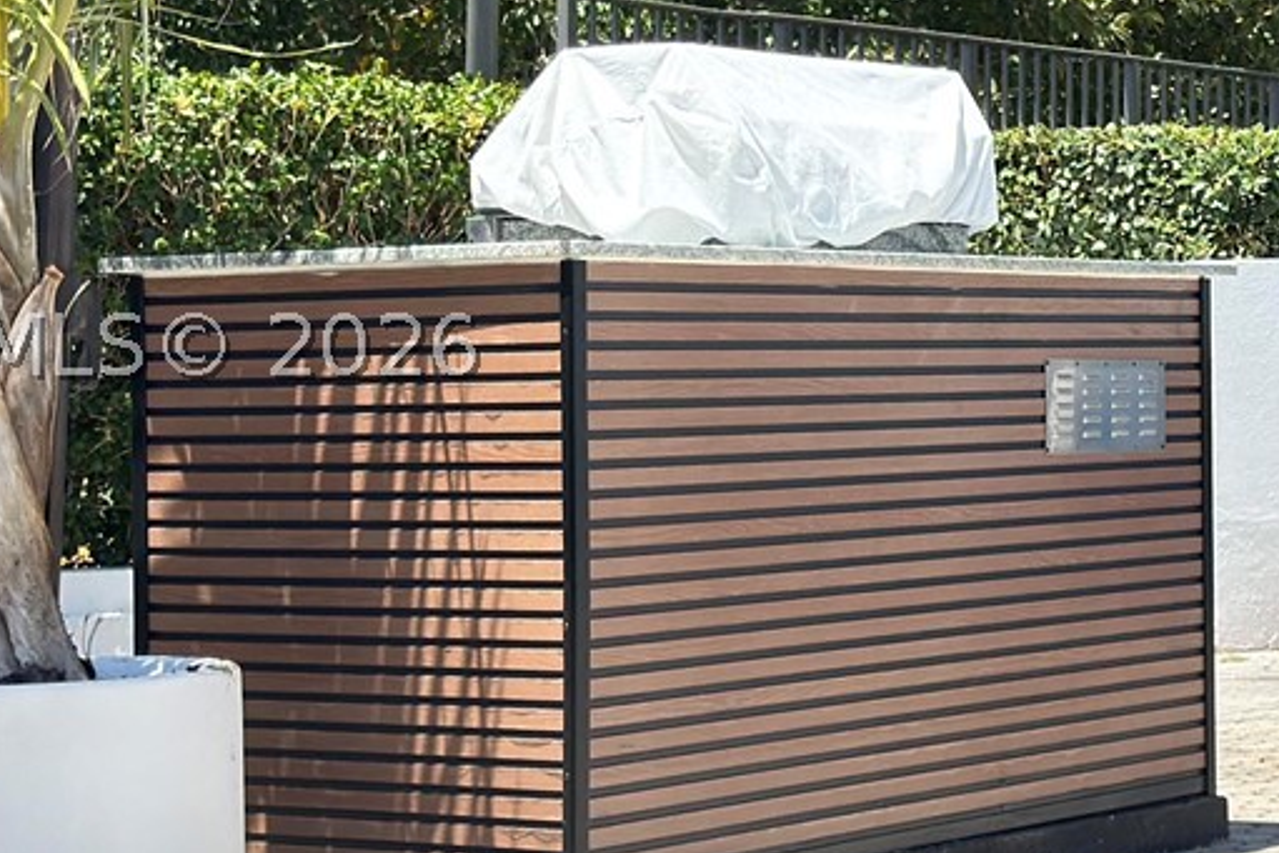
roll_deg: +1.4
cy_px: 345
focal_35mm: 114
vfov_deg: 12.0
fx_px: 4051
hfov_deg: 17.6
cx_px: 1246
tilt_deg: +0.9
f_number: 1.78
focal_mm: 6.76
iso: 100
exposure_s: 1/2577
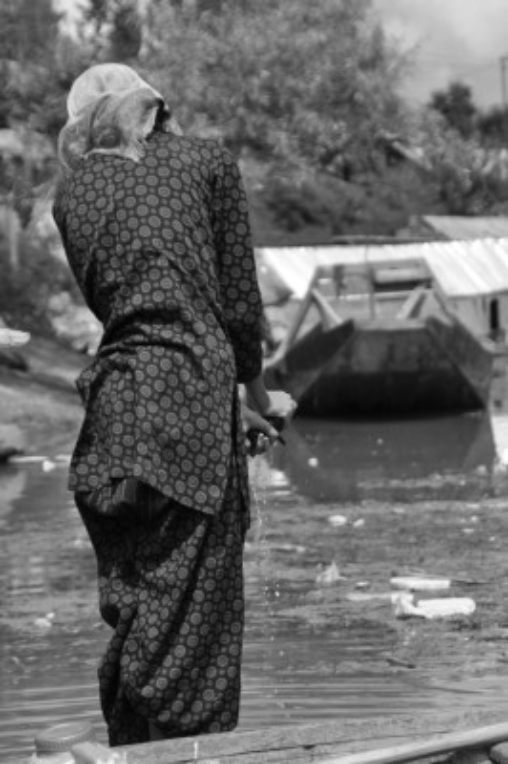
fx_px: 2703
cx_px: 254
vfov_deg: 16.1
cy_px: 382
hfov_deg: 10.7
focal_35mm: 128
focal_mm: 85
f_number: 6.3
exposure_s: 1/640
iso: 200
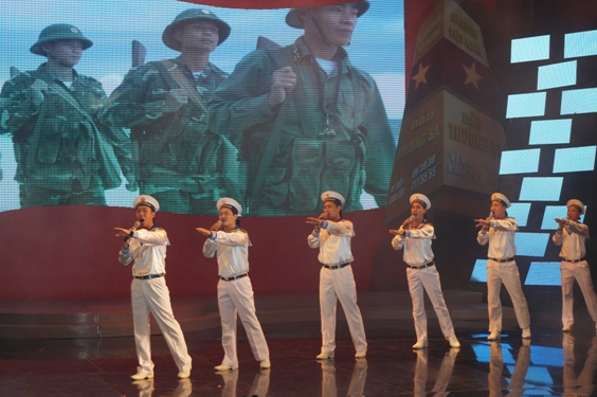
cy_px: 161
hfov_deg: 26.6
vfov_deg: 17.9
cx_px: 257
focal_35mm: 76
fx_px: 1259
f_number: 5.6
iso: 1000
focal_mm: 38
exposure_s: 1/160
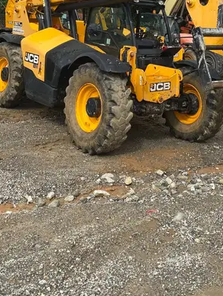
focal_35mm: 49
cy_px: 41
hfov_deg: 29.5
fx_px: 421
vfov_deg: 36.9
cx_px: 151
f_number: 1.8
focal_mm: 4.25
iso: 32
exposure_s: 1/2755
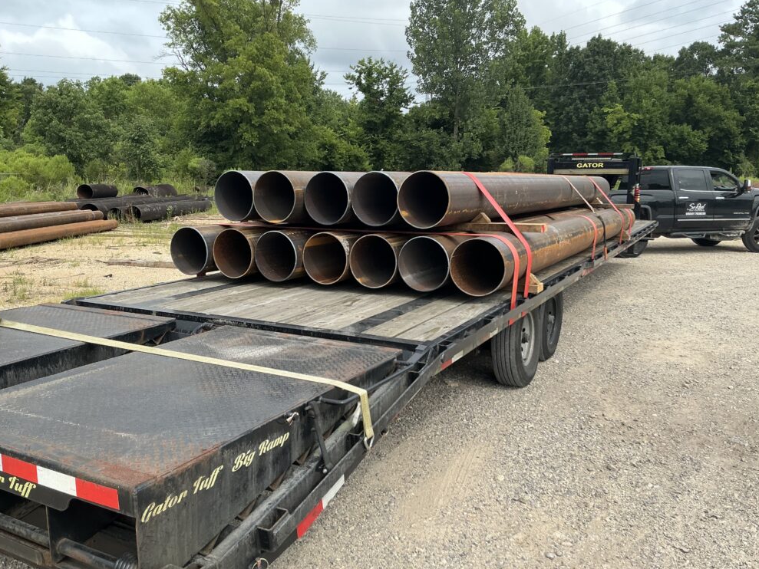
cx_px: 375
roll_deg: -0.2
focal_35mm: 29
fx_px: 636
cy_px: 288
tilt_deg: -8.3
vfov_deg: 48.2
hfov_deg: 61.7
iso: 25
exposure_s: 1/1168
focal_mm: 3
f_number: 1.8
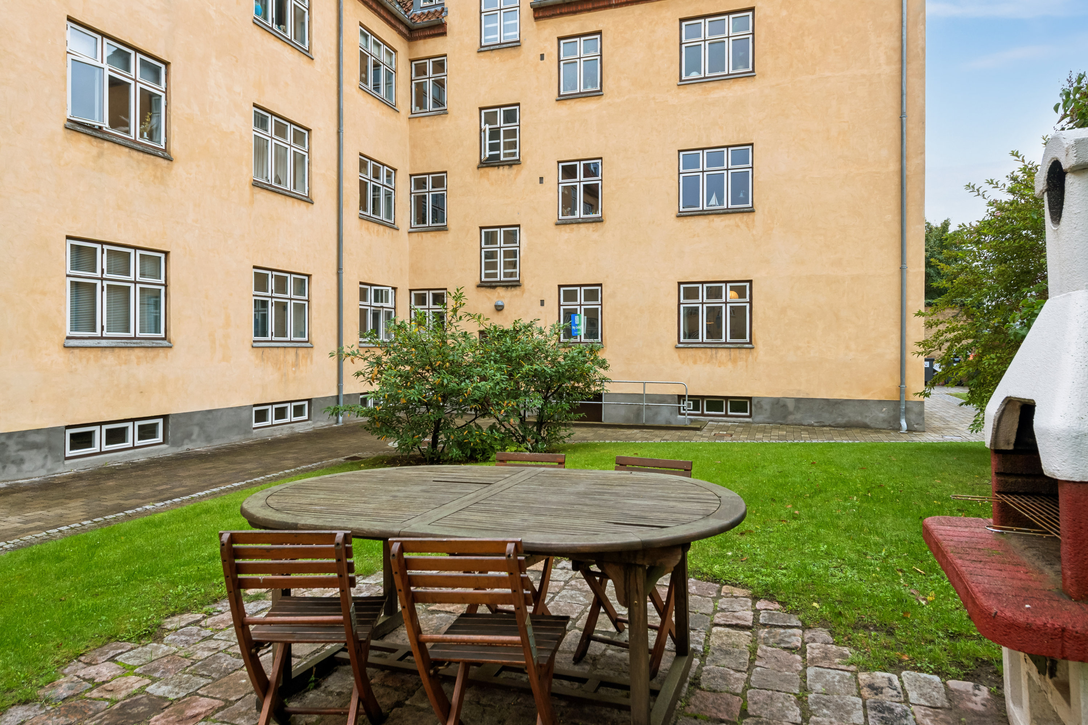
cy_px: 362
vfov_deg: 57.2
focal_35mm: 22
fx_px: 665
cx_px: 544
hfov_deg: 78.6
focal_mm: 22
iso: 250
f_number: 9
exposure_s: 1/100
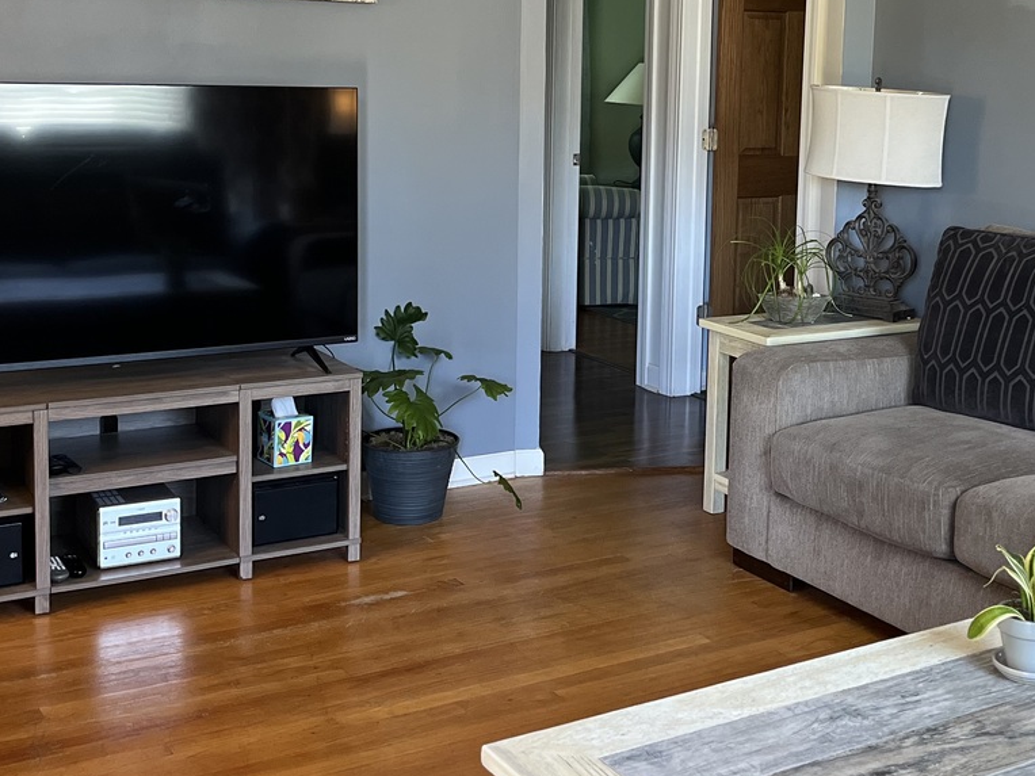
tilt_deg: -6.3
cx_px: 607
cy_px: 226
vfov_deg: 29.4
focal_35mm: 49
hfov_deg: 38.8
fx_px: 1465
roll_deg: -1.8
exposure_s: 1/60
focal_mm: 5.1
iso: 250
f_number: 1.6
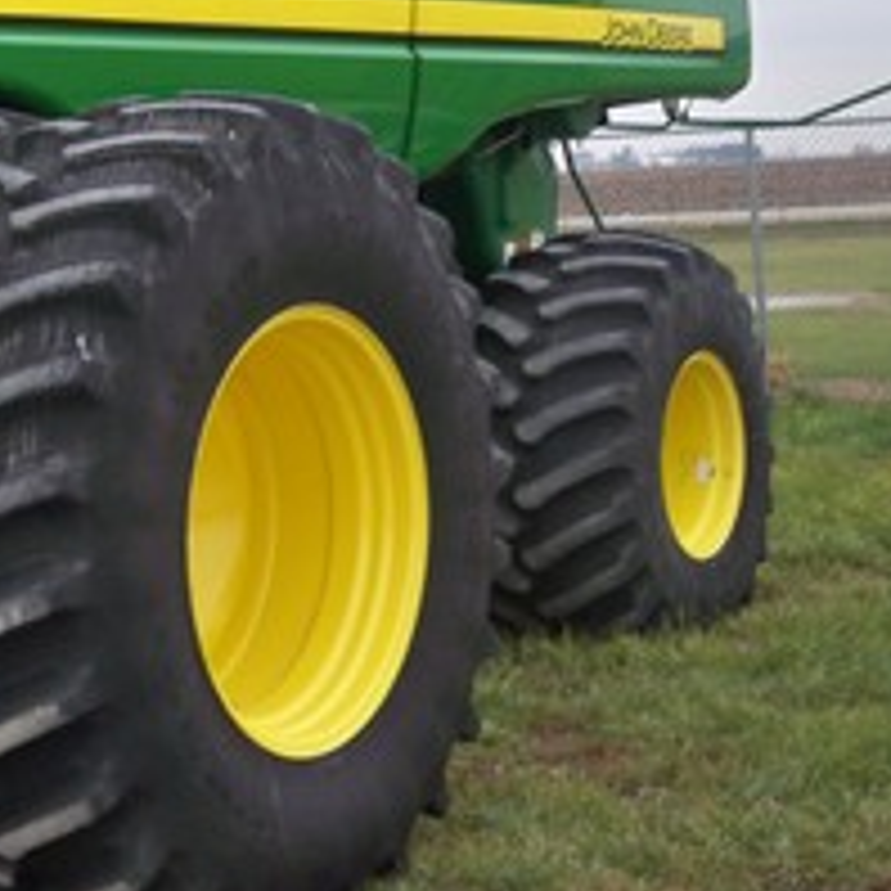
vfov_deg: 19.8
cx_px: -220
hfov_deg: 19.1
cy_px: -14
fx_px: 2475
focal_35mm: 85
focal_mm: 6.3
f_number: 3.1
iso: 100
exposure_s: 1/200
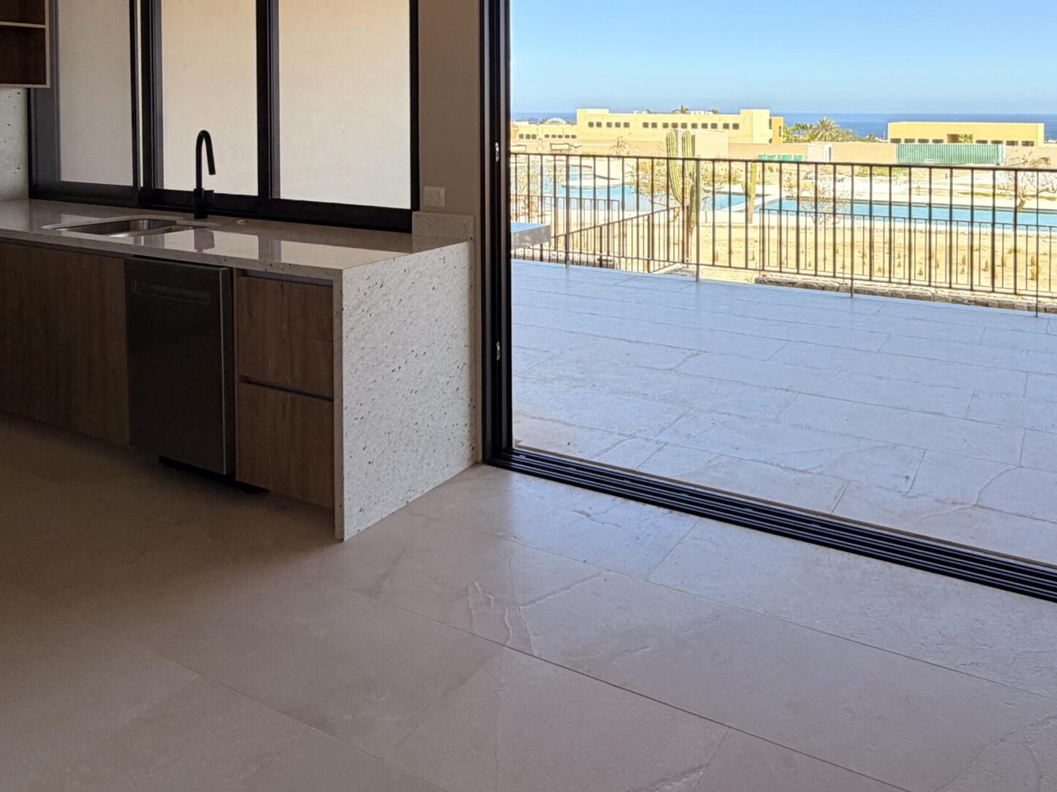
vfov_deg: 50.4
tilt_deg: -0.2
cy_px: 124
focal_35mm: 25
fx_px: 763
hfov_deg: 66.5
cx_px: 747
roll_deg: +0.9
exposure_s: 1/228
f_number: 2.2
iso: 50
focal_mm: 2.22
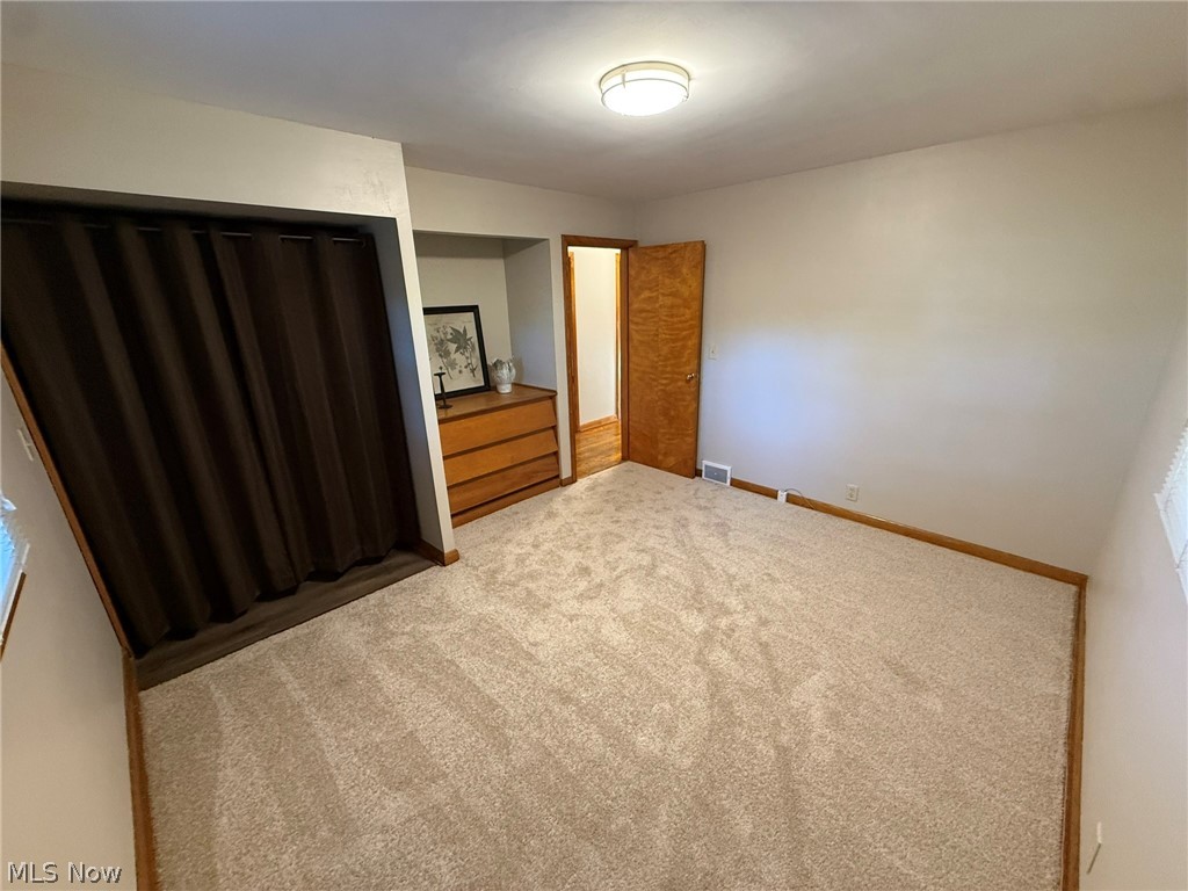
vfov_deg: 85.7
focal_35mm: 14
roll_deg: +1.5
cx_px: 594
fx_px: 480
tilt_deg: -17.1
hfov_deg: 102.1
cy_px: 446
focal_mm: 2.22
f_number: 2.2
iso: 500
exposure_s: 1/60
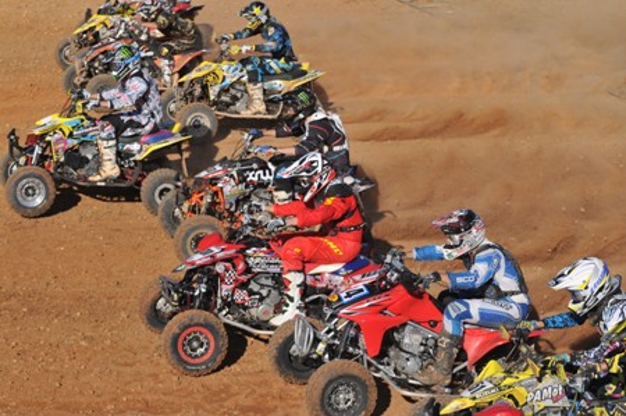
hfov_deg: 19.5
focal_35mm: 105
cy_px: 208
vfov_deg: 13.0
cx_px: 313
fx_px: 1824
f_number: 4.5
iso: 320
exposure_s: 1/3200
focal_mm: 70
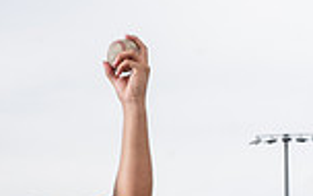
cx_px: 6
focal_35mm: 160
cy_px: 437
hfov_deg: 12.9
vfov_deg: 7.7
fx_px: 1365
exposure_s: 1/250
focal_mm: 53
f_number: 8
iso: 100
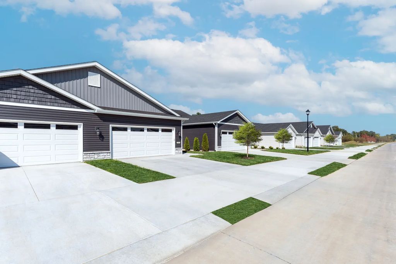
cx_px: 198
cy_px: 132
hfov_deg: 93.3
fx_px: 187
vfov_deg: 70.5
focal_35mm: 17
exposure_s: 1/4000
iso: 100
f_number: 8
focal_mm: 17
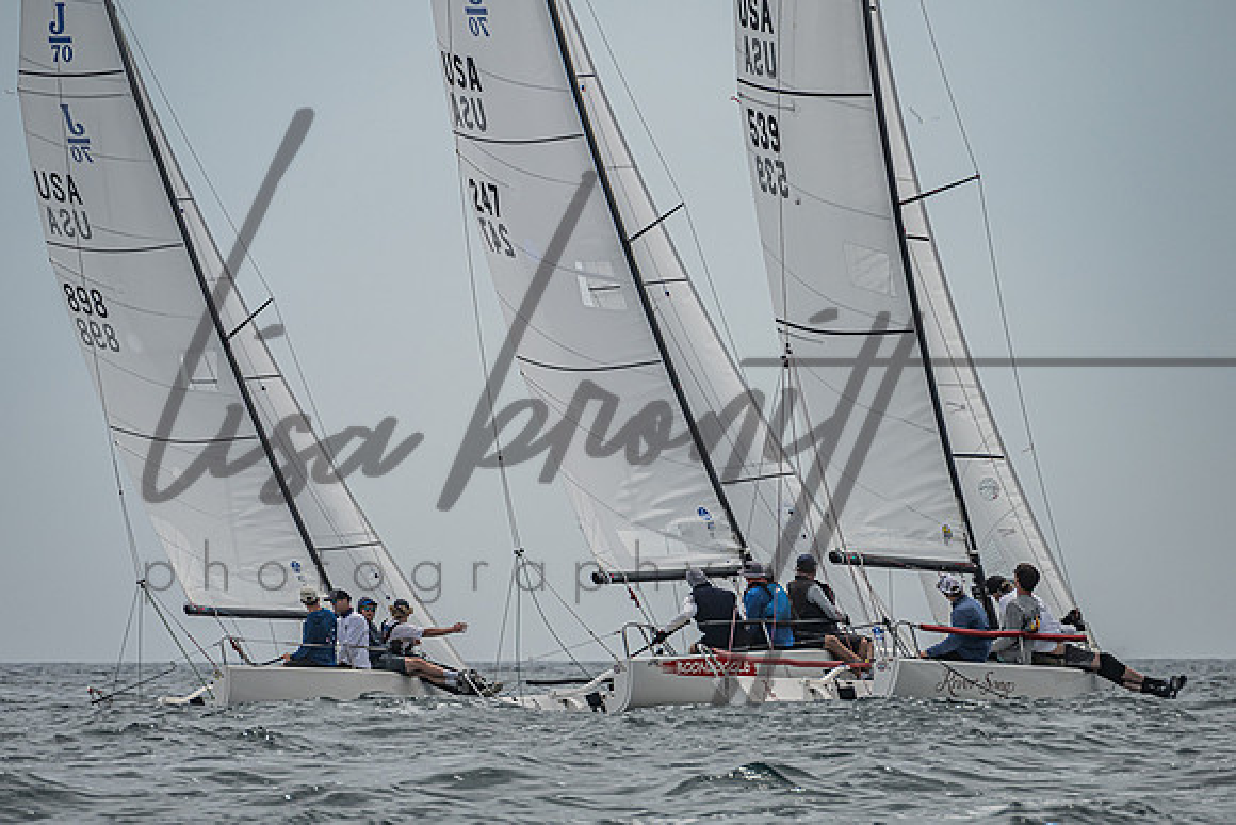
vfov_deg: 3.2
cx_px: 620
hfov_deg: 4.8
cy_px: 466
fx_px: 14626
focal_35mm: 426
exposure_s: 1/2500
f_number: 8
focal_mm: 330
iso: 320
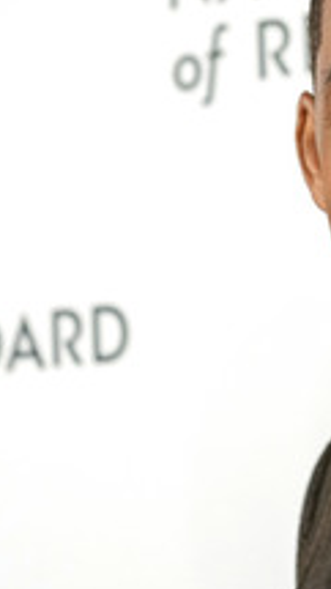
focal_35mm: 219
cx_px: 383
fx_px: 3416
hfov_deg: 5.5
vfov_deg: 9.8
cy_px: 252
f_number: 4.5
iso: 8000
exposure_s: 1/400
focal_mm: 100
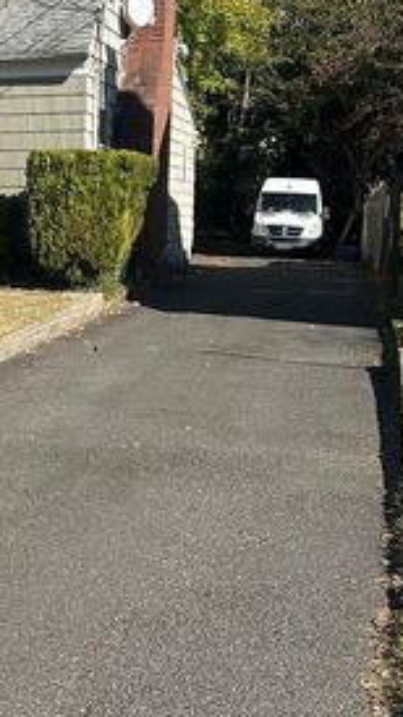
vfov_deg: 30.5
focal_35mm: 69
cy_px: 273
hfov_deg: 16.1
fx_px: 1312
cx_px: -183
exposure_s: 1/3571
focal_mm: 5.7
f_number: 1.5
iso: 50
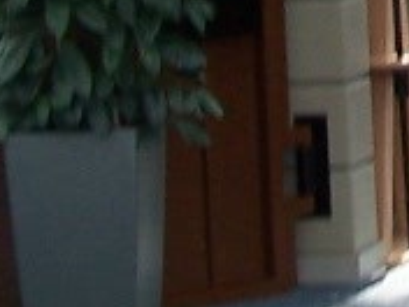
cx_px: 858
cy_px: -430
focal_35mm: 238
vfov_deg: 6.0
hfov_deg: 7.9
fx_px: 2812
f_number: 2.8
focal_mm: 6
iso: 80
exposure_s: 1/90
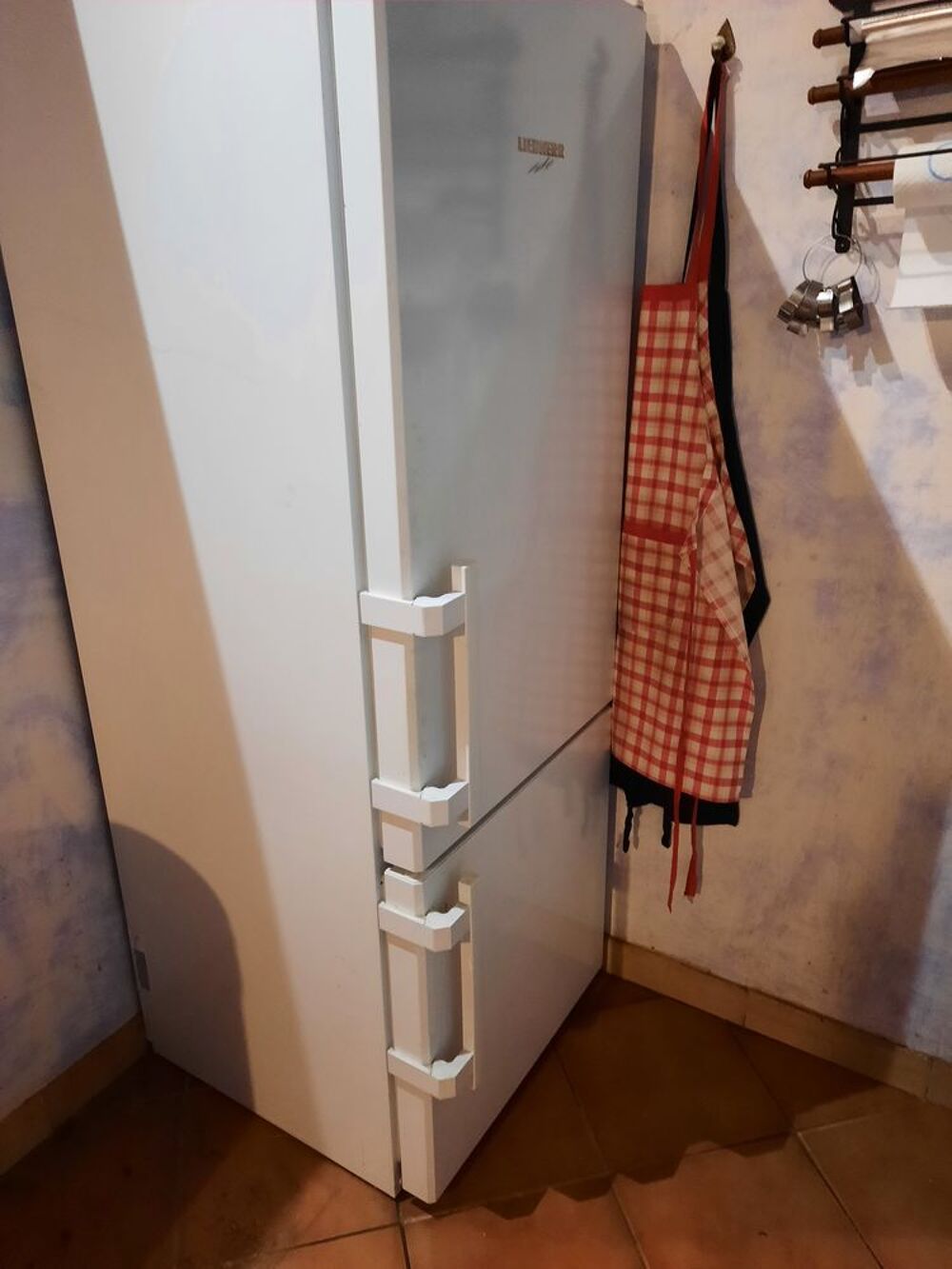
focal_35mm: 25
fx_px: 917
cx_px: 476
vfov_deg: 69.4
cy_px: 634
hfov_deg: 54.9
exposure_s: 1/25
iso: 500
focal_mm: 4.6
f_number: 2
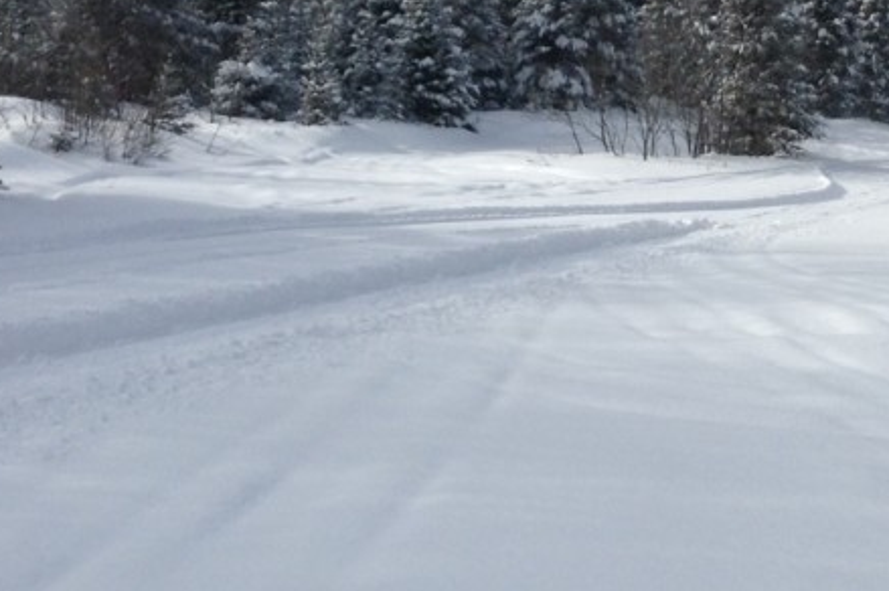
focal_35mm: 80
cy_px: 234
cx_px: 666
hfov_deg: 25.1
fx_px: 1974
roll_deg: -2.4
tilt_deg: -7.7
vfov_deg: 17.0
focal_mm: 3.3
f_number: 2.4
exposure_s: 1/2146
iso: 25
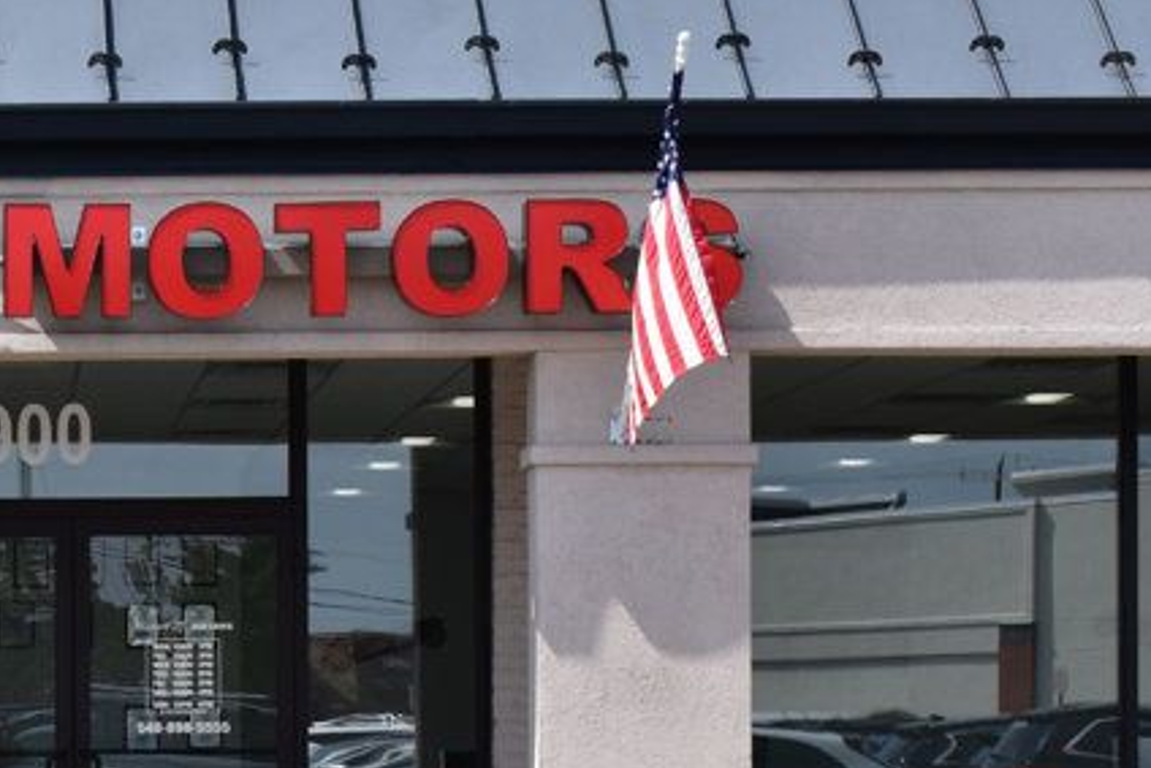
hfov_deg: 17.7
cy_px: 790
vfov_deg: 12.1
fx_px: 3589
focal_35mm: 112
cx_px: -52
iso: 360
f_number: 11
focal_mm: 31
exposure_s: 1/500
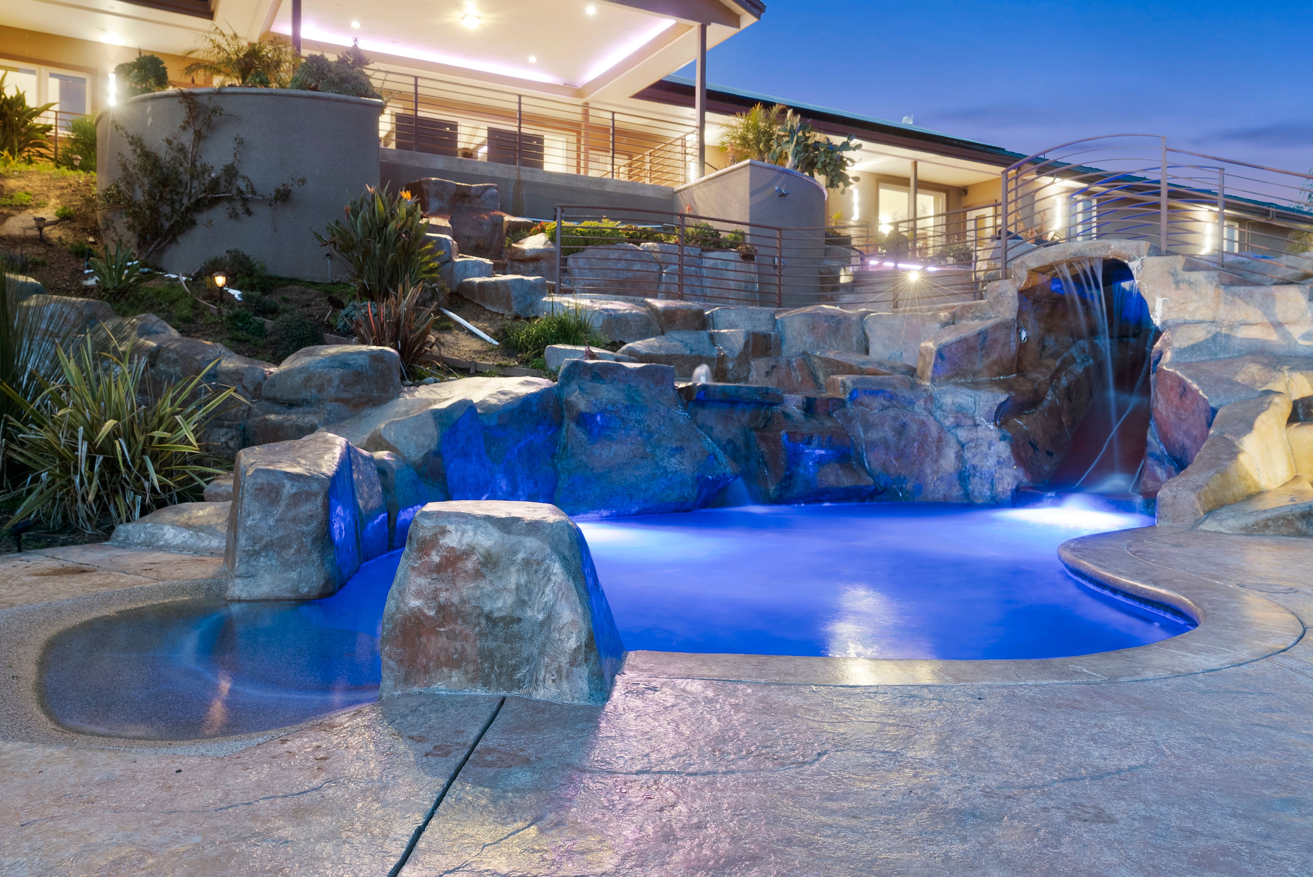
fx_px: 949
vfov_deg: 49.6
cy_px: 438
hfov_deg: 69.4
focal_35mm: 26
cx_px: 656
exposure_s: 30
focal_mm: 26
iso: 640
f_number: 11
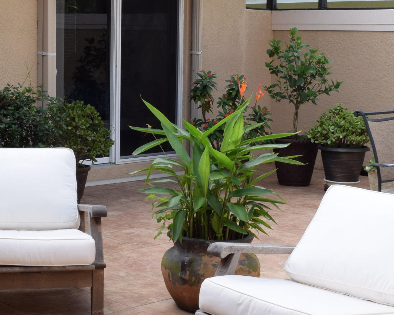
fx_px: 863
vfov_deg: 20.7
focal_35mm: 74
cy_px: 118
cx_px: 103
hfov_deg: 25.4
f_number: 16
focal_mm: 20
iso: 360
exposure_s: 1/30
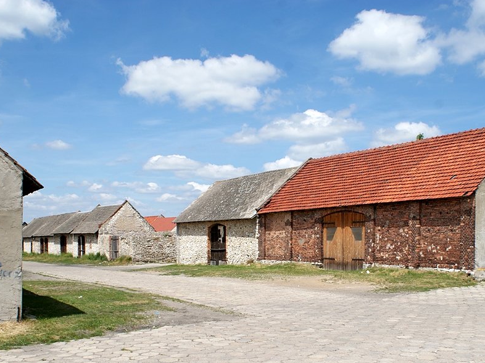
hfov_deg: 43.8
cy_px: 184
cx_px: 262
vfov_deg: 33.6
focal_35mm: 43
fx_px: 602
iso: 100
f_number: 9
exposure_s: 1/400
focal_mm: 26
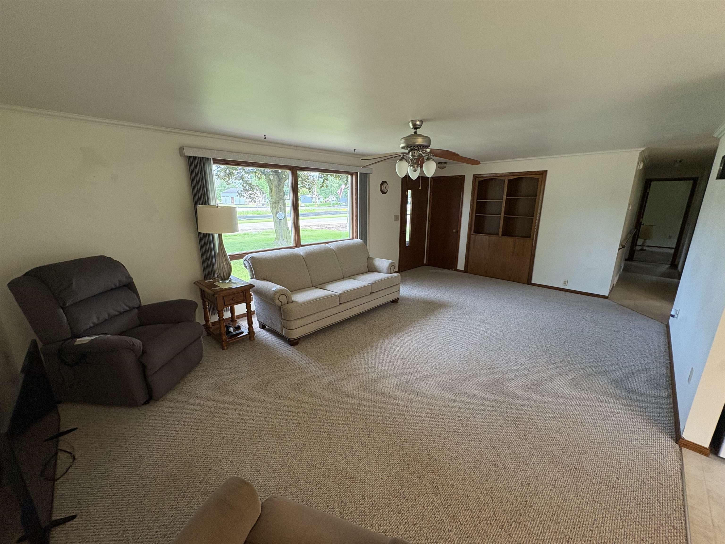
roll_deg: +0.0
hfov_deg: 102.1
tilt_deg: -14.0
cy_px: 272
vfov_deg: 85.7
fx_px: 293
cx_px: 362
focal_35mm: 14
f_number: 2.2
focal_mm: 2.22
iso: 250
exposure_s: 1/120
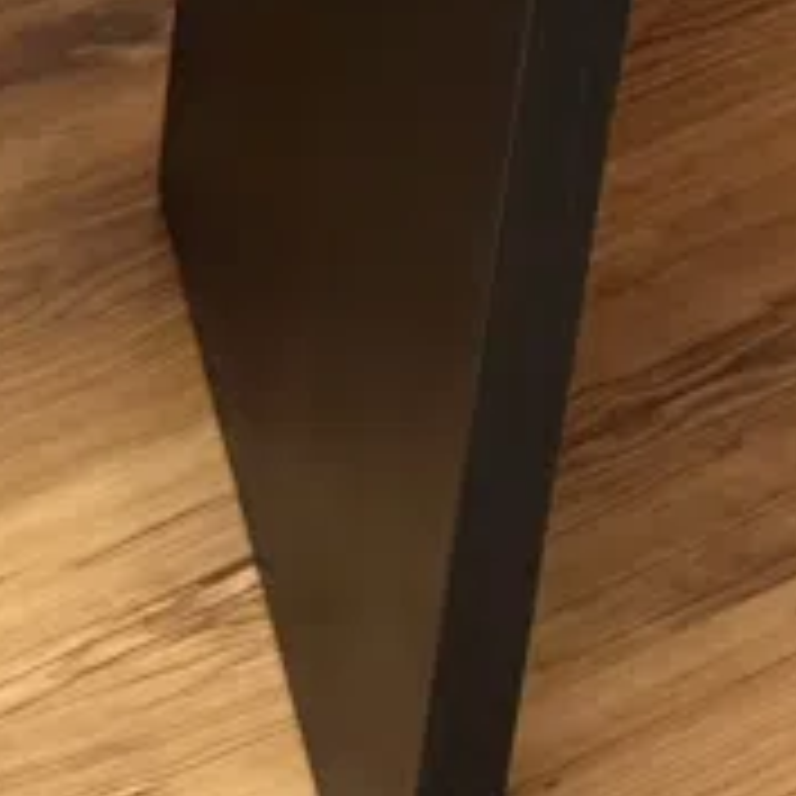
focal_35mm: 153
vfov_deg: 11.1
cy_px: -274
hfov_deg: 10.8
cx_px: -589
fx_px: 3980
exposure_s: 1/30
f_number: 1.78
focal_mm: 6.86
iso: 640
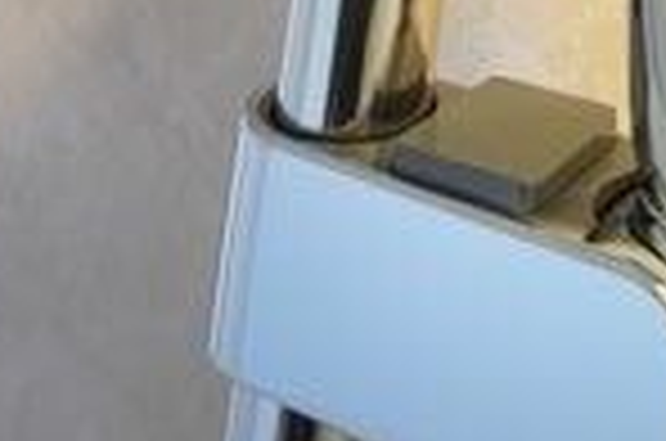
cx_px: 760
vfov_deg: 13.9
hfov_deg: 28.2
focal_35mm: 64
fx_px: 1182
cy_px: -648
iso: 800
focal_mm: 10.5
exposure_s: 1/30
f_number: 4
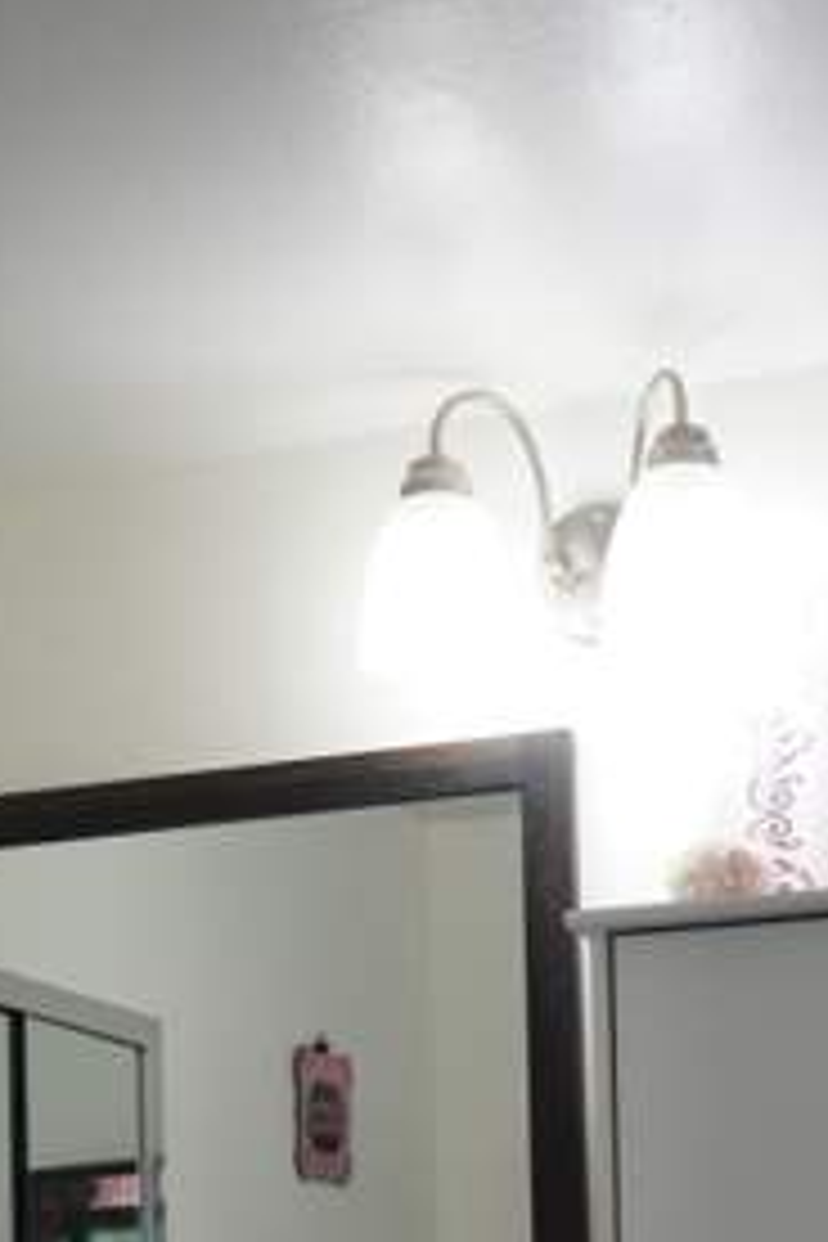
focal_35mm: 81
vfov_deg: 23.3
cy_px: 1426
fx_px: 2794
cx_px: 544
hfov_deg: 16.8
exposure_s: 1/160
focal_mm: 31
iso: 640
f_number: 4
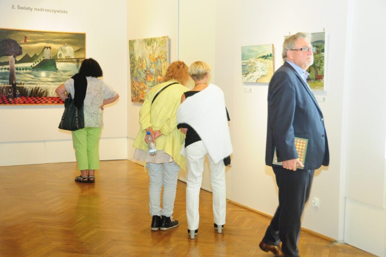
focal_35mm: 48
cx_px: 193
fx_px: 514
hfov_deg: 41.1
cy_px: 128
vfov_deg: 28.0
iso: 500
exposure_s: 1/60
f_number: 5
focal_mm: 32
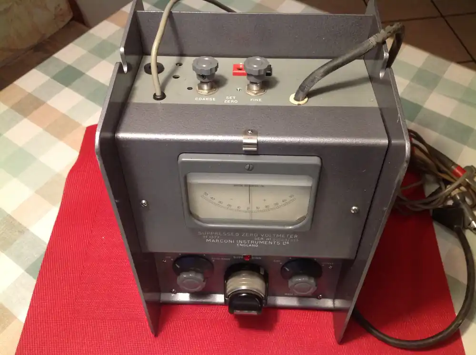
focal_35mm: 35
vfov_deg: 40.6
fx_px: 480
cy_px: 178
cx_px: 238
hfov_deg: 52.7
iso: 160
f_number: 2.4
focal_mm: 4.28
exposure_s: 1/15
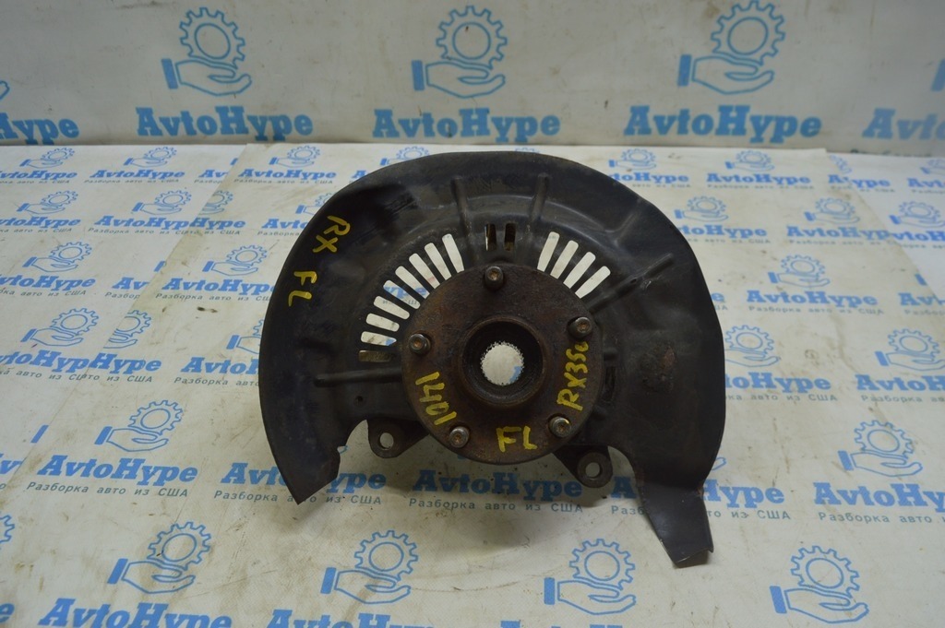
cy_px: 314
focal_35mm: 30
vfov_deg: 43.5
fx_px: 787
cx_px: 472
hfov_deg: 62.0
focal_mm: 20
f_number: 5.6
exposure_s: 1/40
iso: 400
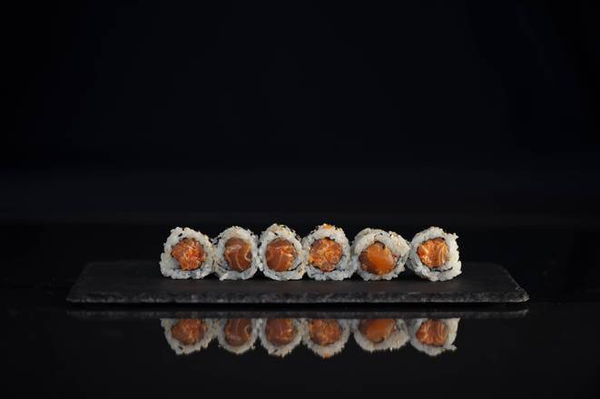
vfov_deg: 13.0
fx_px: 1749
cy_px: 200
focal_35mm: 105
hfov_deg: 19.5
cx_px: 300
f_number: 4
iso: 400
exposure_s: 1/100
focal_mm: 105
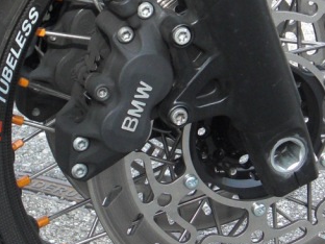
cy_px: 66
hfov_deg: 13.1
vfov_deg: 9.8
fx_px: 1418
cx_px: 112
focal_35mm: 151
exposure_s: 1/400
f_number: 3.3
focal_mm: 8.2
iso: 200
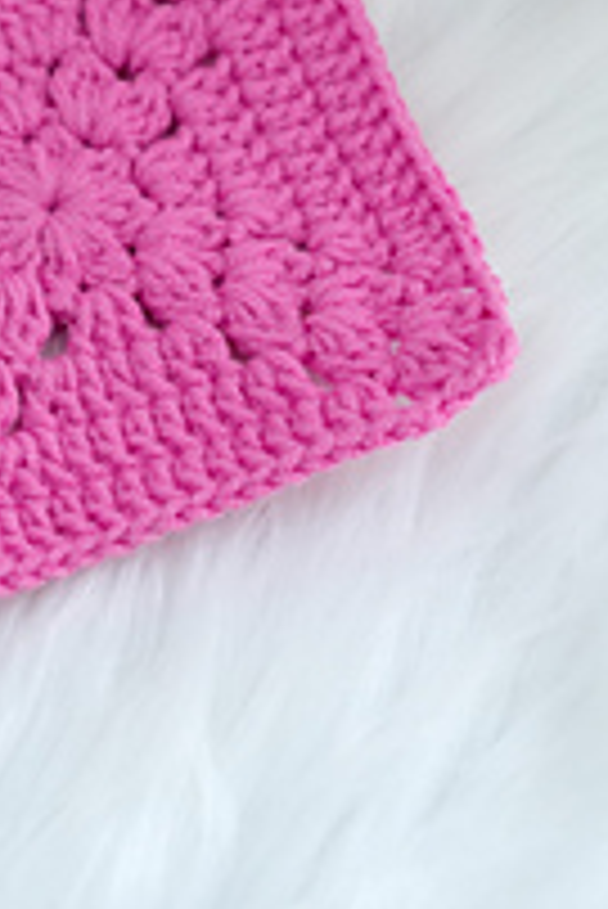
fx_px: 4375
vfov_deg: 11.6
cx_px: -47
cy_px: -184
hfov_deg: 7.9
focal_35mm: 173
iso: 3200
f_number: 5
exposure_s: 1/250
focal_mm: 70
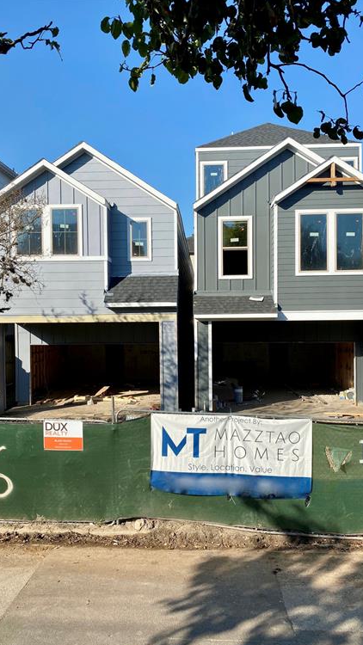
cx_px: 175
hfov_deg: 40.2
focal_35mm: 29
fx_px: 496
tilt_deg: +0.2
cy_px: 328
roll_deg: -0.2
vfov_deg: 66.1
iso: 32
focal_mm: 4.25
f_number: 1.8
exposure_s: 1/2755
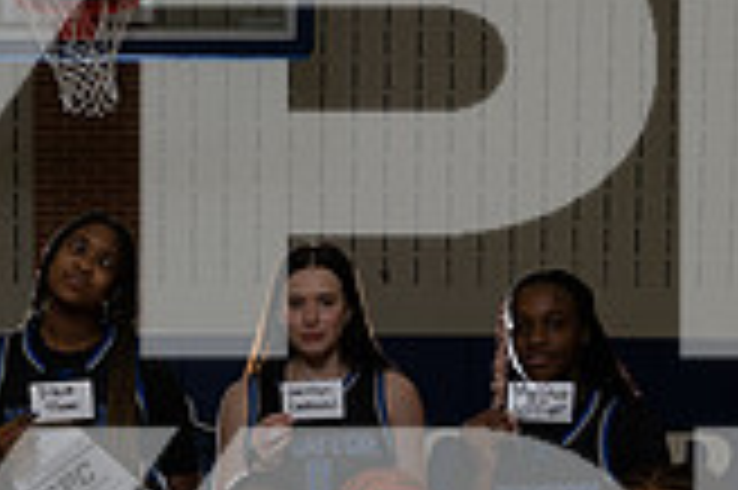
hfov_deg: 23.3
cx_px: 68
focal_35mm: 85
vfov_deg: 15.2
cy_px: 668
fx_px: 1741
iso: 640
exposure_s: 1/250
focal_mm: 24
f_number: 7.1
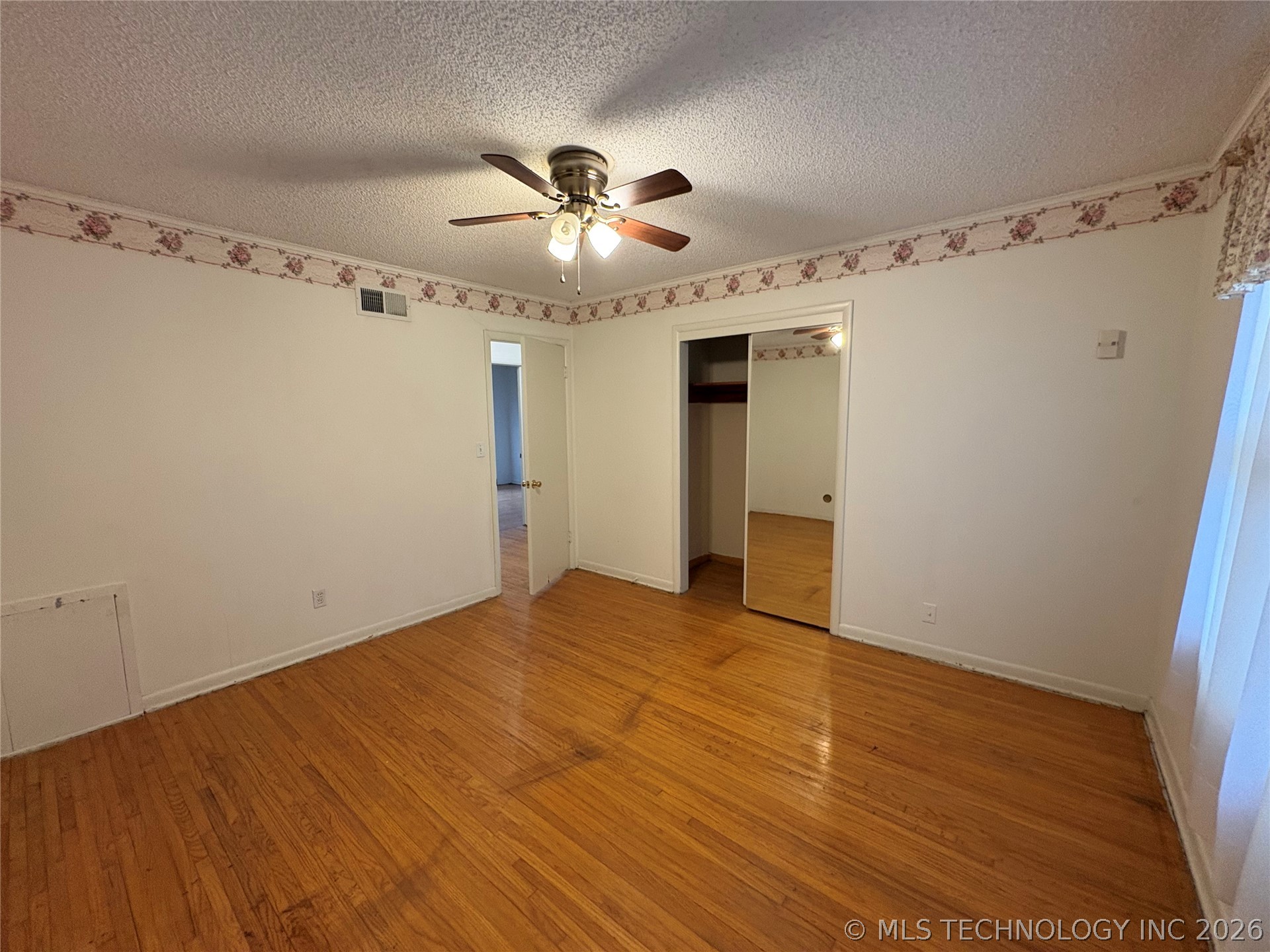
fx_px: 514
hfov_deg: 102.1
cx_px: 635
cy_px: 476
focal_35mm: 14
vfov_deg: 85.7
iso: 400
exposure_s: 1/60
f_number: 2.2
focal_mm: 2.22
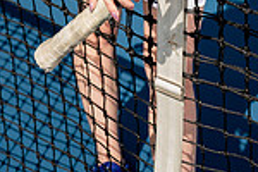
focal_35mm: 120
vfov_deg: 10.3
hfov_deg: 17.1
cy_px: -206
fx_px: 860
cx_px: 131
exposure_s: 1/800
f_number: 4
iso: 100
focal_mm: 40
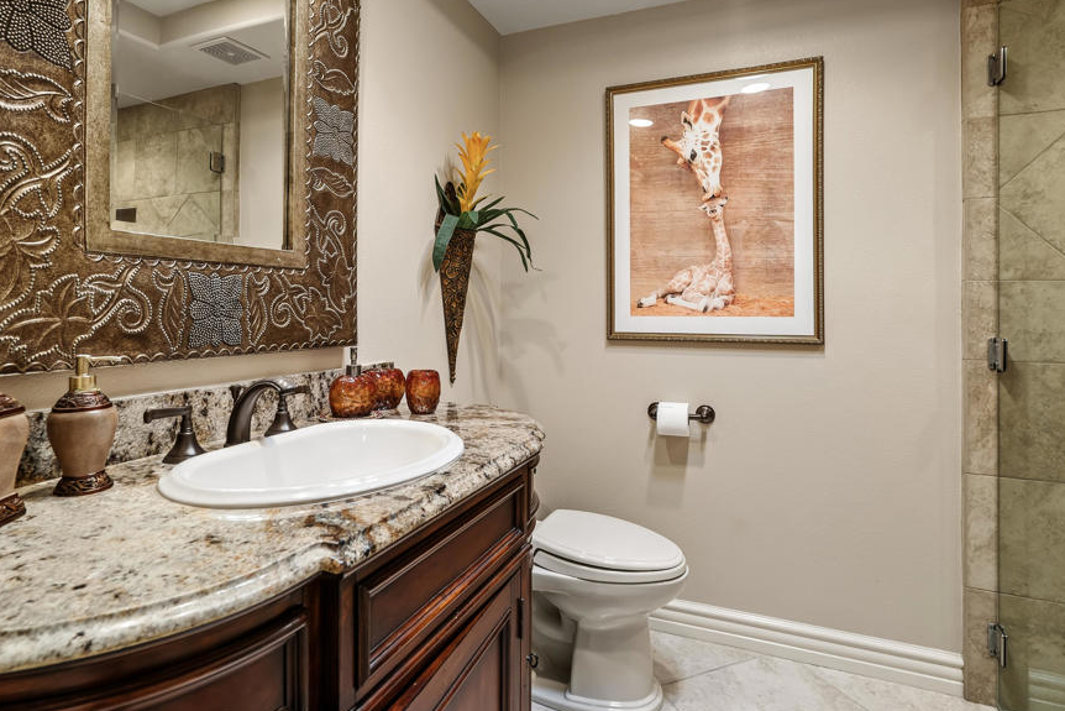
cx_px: 528
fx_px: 562
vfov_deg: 64.4
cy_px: 316
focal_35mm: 19
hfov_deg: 86.9
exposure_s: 1.3
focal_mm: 16
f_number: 8
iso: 320
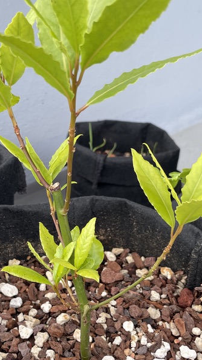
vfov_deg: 42.1
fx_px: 467
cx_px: 53
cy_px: 185
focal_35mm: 49
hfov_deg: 24.2
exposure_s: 1/433
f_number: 1.6
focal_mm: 4.2
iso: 32
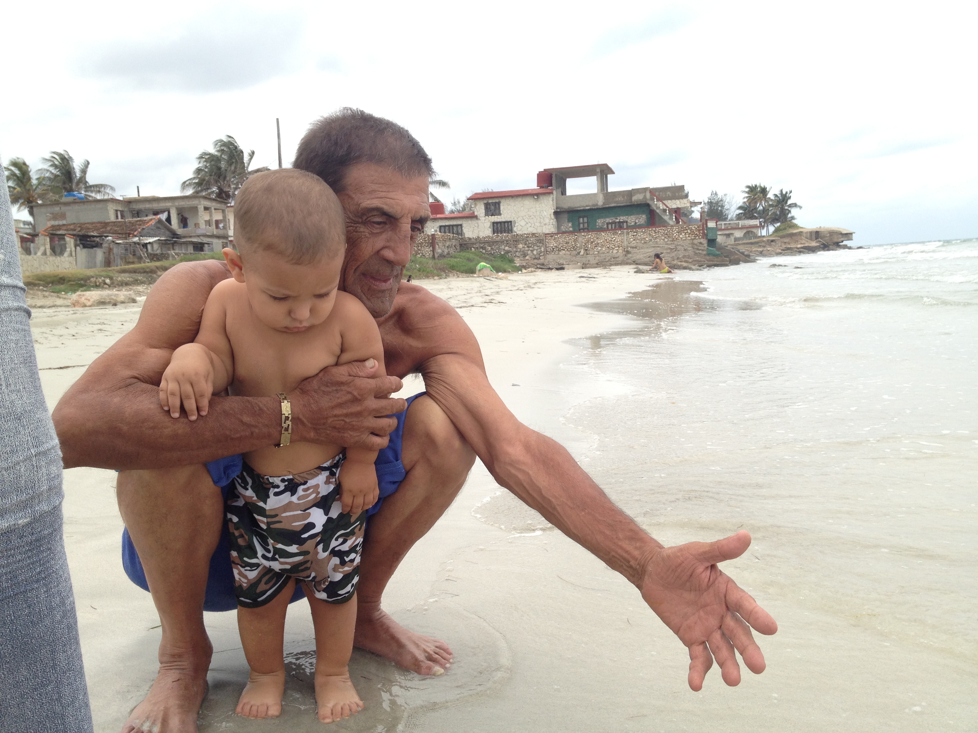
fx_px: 989
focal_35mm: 35
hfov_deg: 52.6
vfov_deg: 40.7
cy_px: 366
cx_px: 489
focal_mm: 4.28
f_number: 2.4
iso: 50
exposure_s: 1/1284
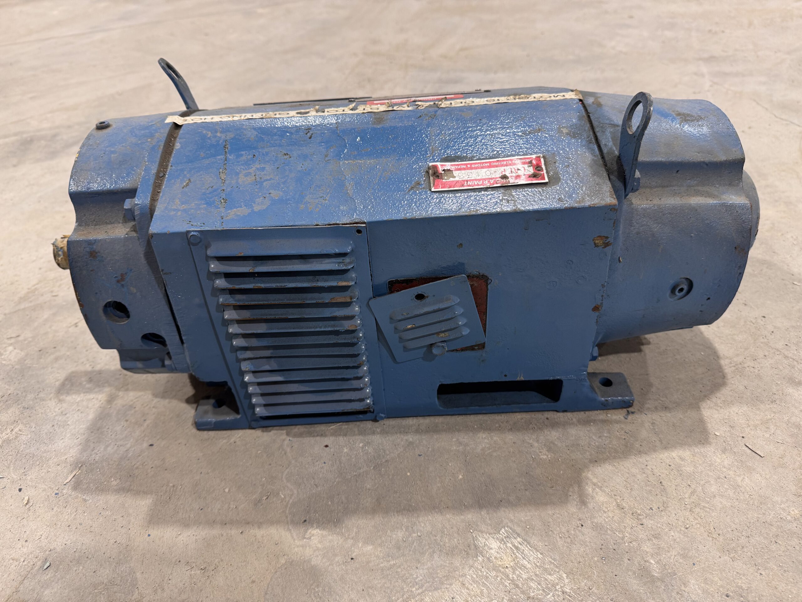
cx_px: 401
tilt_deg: -36.6
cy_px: 301
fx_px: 556
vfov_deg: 56.8
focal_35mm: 24
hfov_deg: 71.6
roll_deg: +3.8
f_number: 1.78
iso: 160
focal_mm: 6.76
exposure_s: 1/60
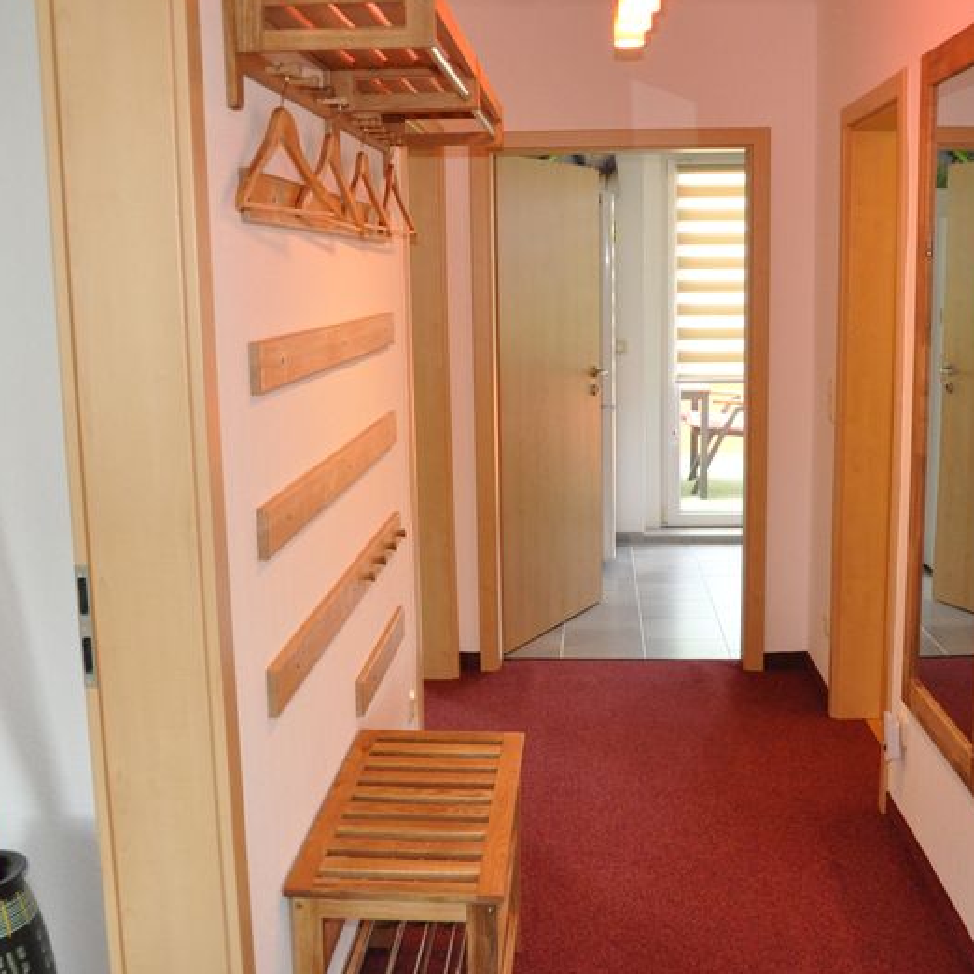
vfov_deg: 42.8
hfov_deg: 42.8
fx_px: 1242
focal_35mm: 39
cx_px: 549
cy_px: 490
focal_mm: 20
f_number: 5.6
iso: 2500
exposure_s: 1/160
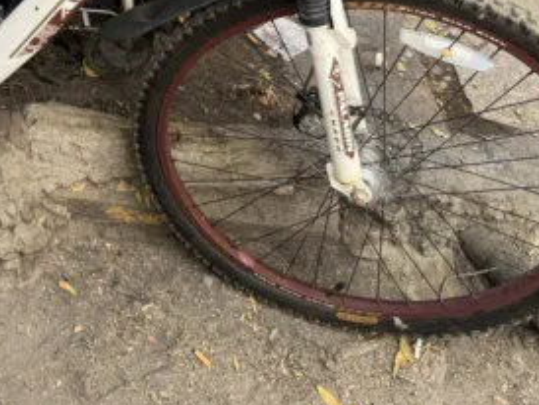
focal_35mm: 56
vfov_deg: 24.6
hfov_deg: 31.6
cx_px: -8
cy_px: -26
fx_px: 873
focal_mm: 6.76
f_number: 1.78
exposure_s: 1/273
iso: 80
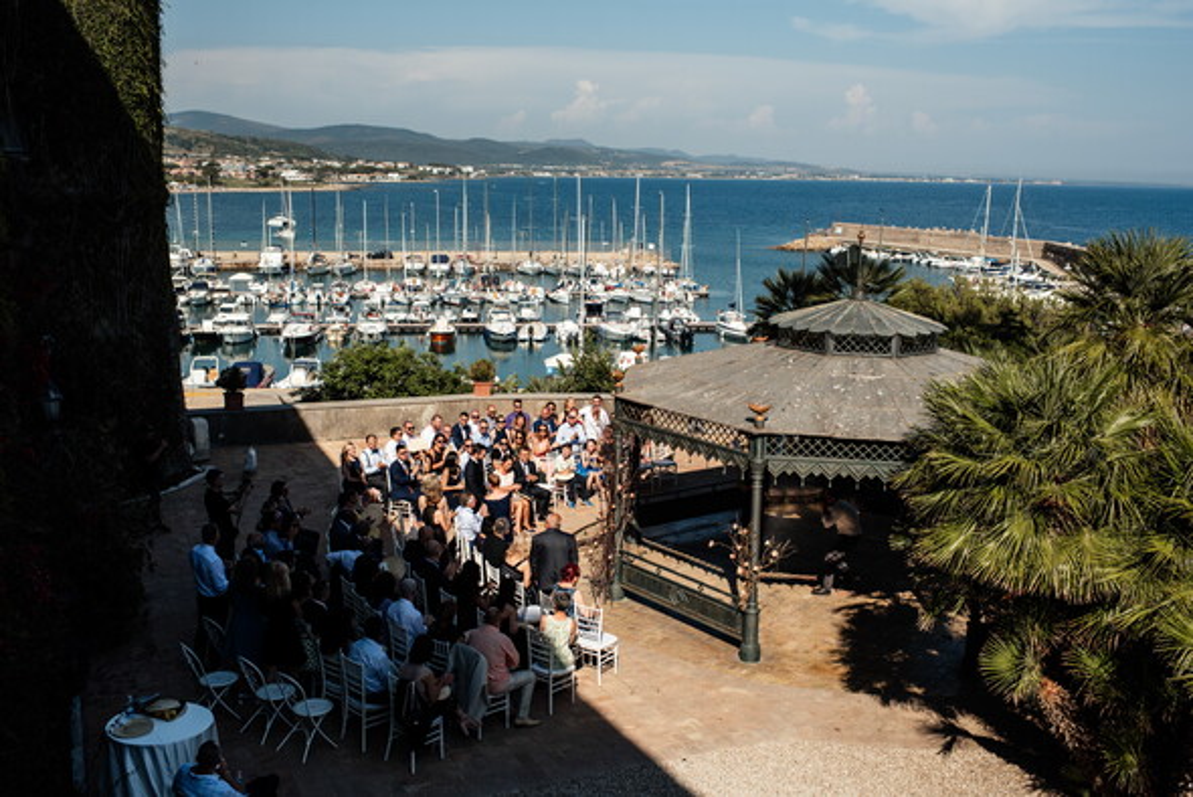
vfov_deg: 37.9
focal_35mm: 35
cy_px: 398
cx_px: 596
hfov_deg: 54.4
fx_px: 1160
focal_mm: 35
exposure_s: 1/1600
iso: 160
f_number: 5.6
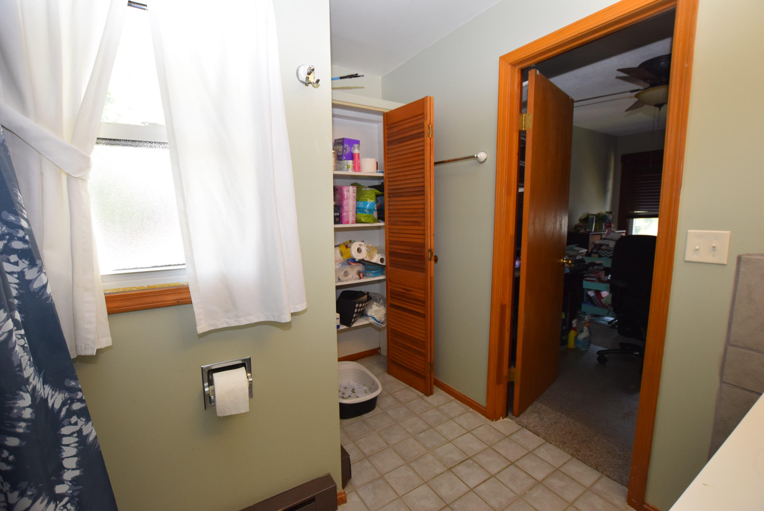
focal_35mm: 15
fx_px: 319
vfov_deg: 77.4
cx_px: 382
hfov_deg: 100.3
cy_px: 256
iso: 800
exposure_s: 1/100
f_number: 5
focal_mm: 10
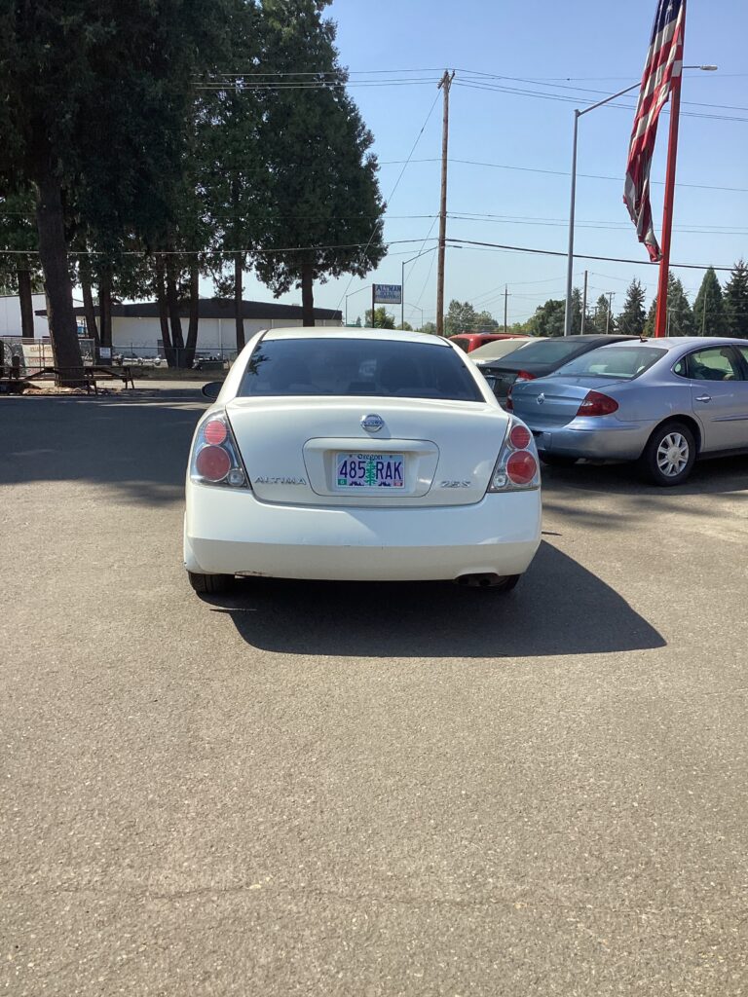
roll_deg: -1.3
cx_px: 374
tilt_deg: -8.5
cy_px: 498
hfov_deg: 45.4
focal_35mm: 31
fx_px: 893
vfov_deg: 58.4
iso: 25
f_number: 2.4
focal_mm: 3.3
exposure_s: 1/1164
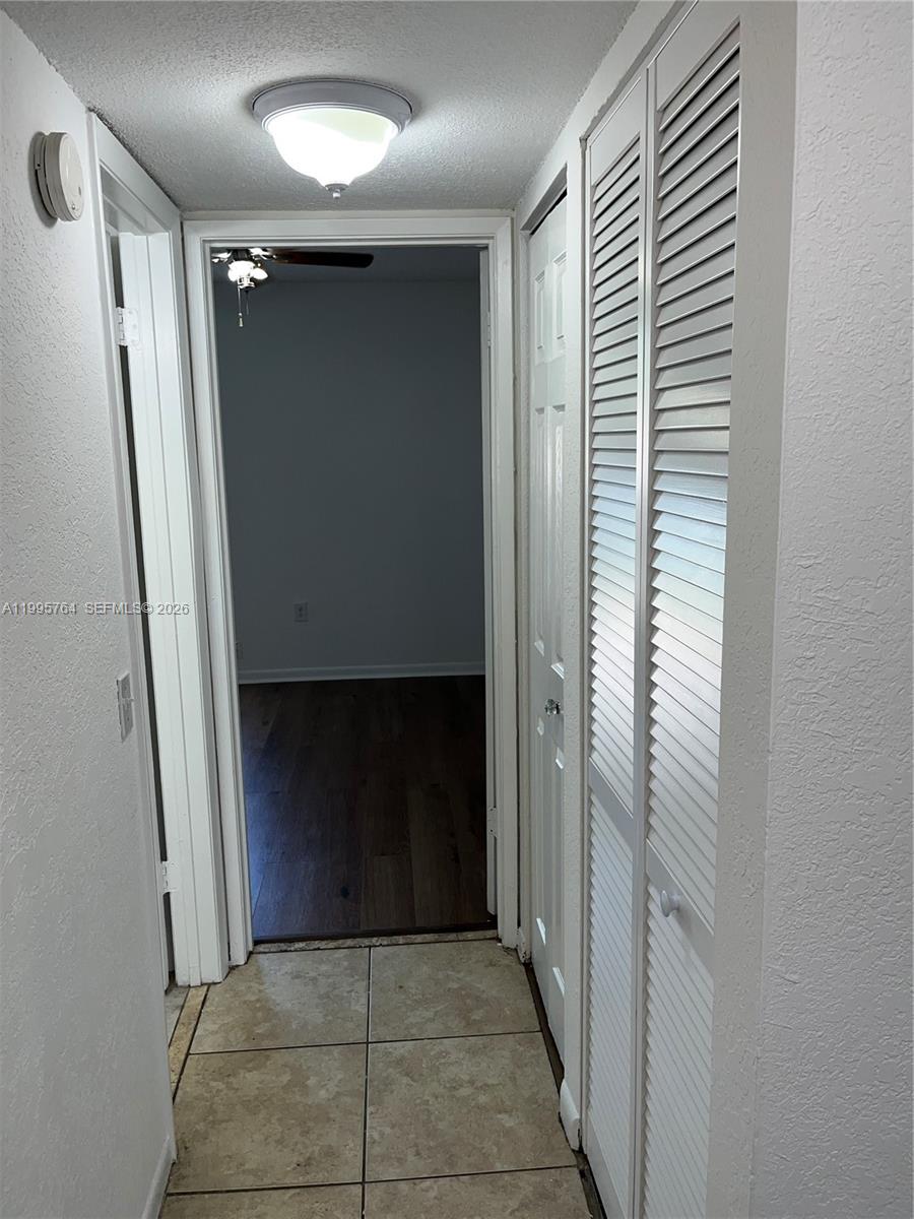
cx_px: 457
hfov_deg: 53.1
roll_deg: +0.8
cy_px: 610
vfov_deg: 67.3
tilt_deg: -10.4
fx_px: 915
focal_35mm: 26
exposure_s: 1/122
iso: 32
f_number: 1.6
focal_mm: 5.1
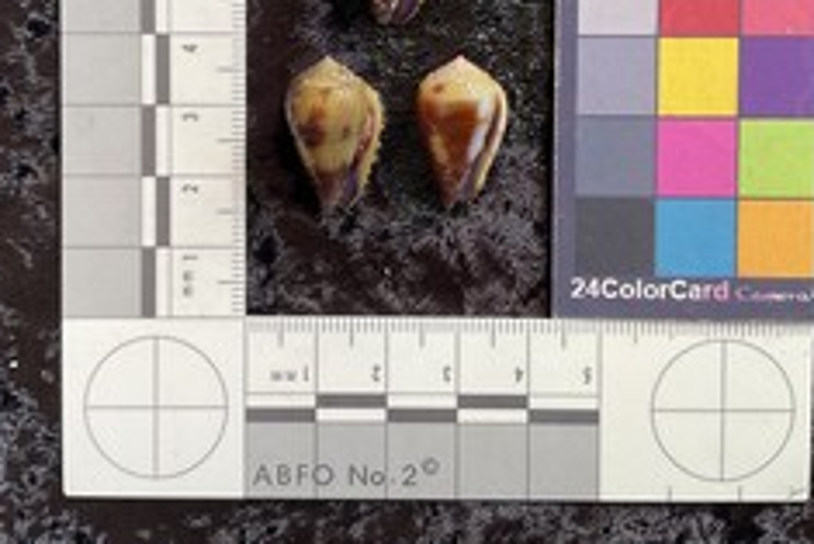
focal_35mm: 45
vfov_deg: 29.2
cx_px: 395
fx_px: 1018
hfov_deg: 43.6
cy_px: 106
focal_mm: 3
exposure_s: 1/120
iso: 40
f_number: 1.8
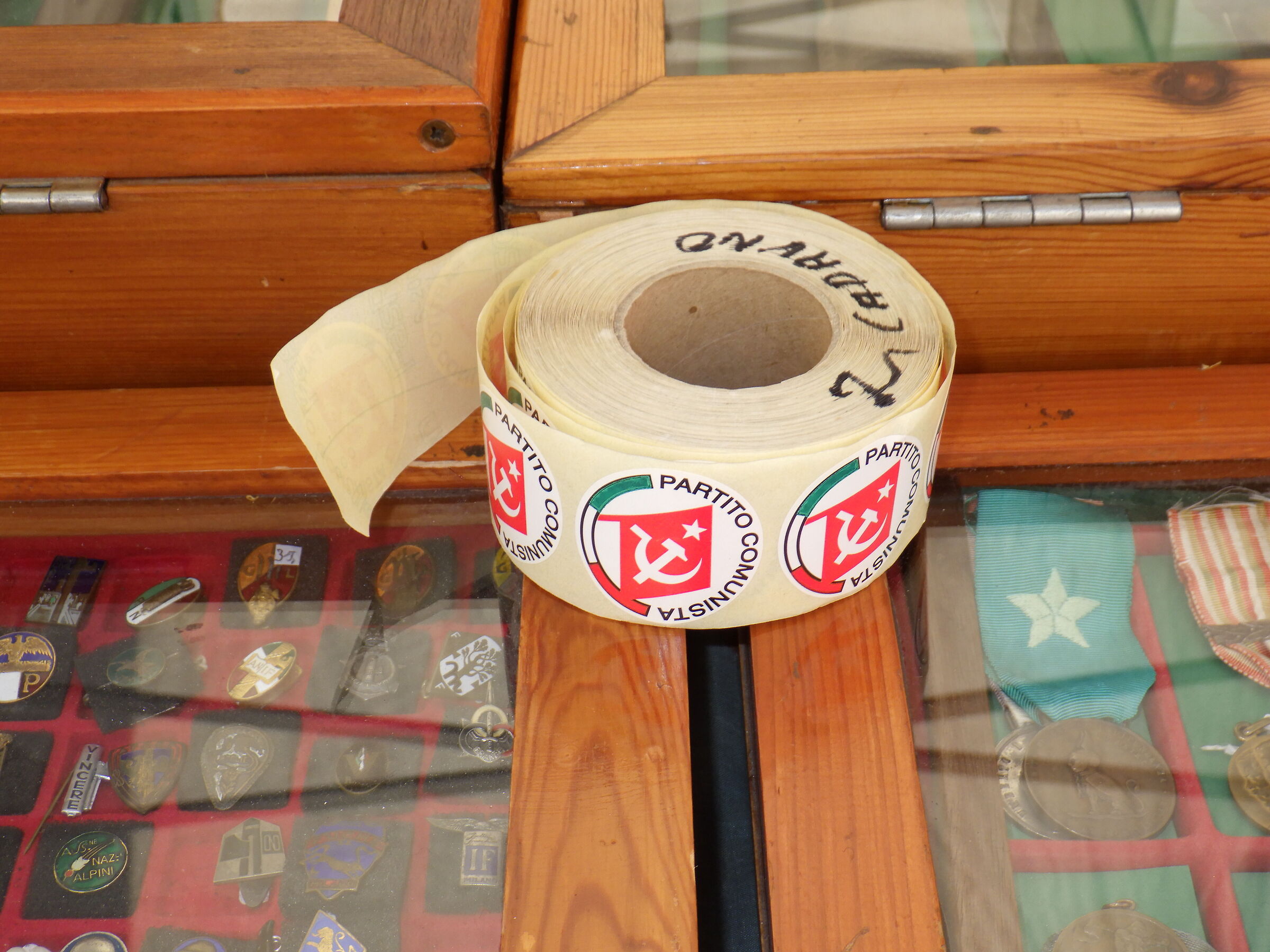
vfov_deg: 28.6
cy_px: 476
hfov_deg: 37.5
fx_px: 1871
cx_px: 635
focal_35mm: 51
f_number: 4.4
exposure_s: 1/125
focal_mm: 9.1
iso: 125
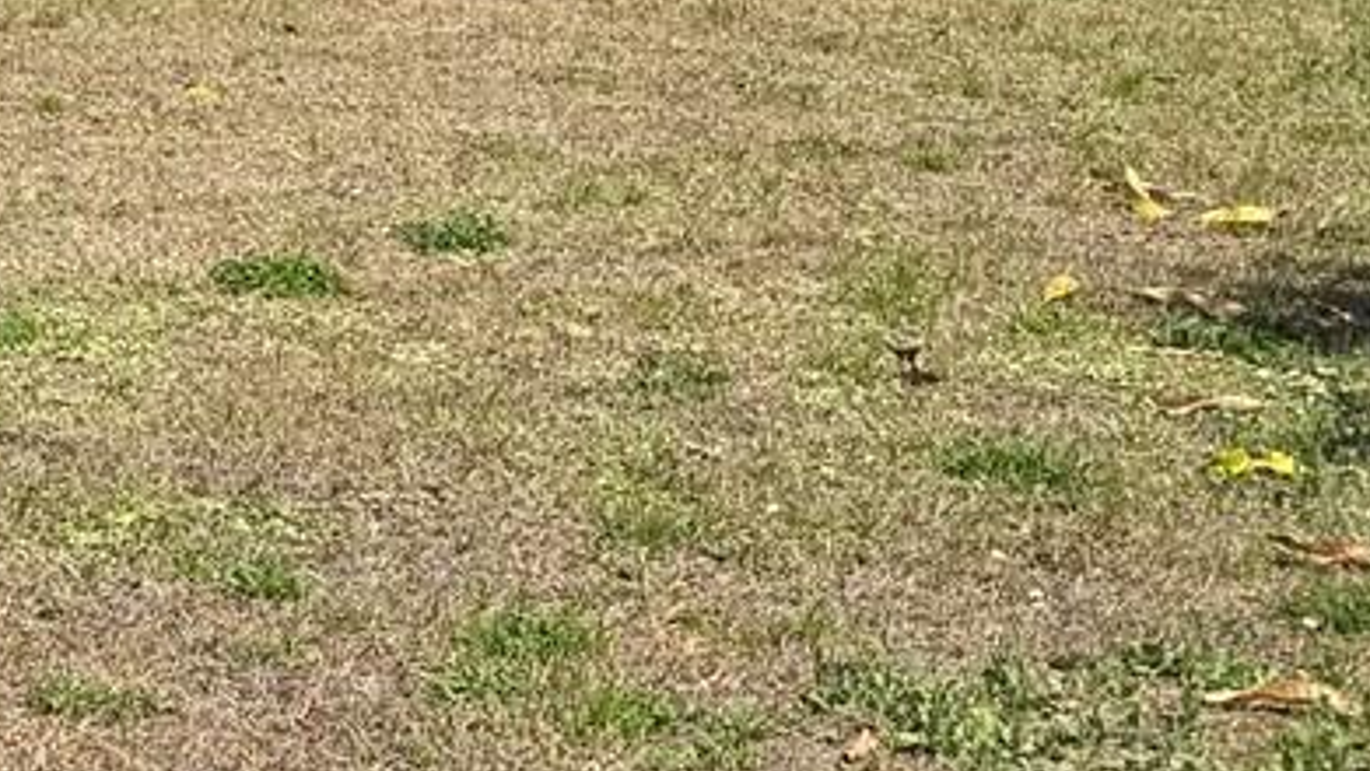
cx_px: -893
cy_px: -515
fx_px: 3887
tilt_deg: -2.8
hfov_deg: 17.3
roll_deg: -0.8
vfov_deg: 10.8
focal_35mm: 107
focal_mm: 6.76
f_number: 1.78
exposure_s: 1/4673
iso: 80
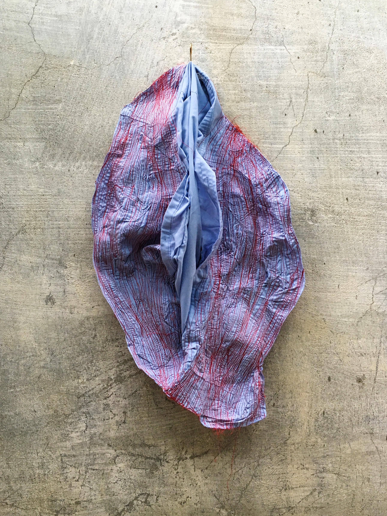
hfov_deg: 41.8
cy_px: 229
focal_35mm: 34
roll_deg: -1.7
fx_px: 507
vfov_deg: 53.8
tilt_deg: -4.4
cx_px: 210
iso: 50
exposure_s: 1/33
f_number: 2.2
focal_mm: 4.15
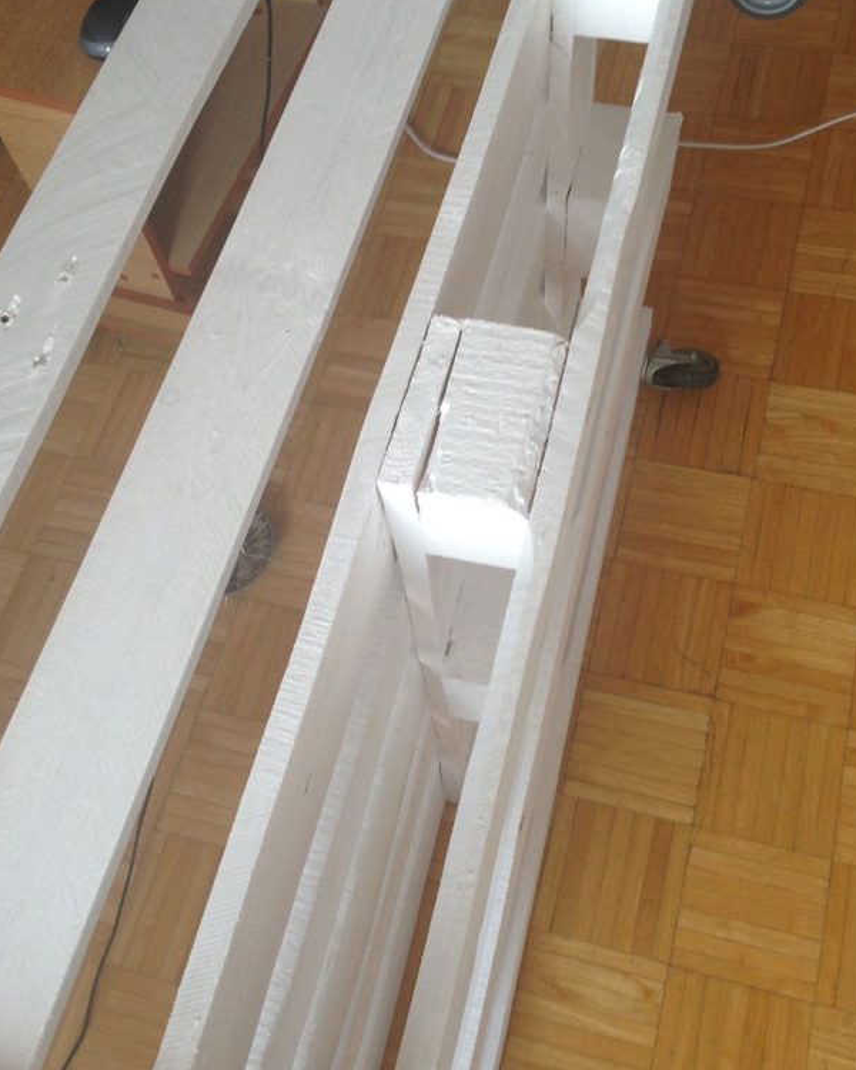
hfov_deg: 34.2
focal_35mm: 44
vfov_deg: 41.8
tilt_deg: -56.8
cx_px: 431
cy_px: 419
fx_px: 1393
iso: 50
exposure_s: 1/40
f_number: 2.4
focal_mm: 4.12
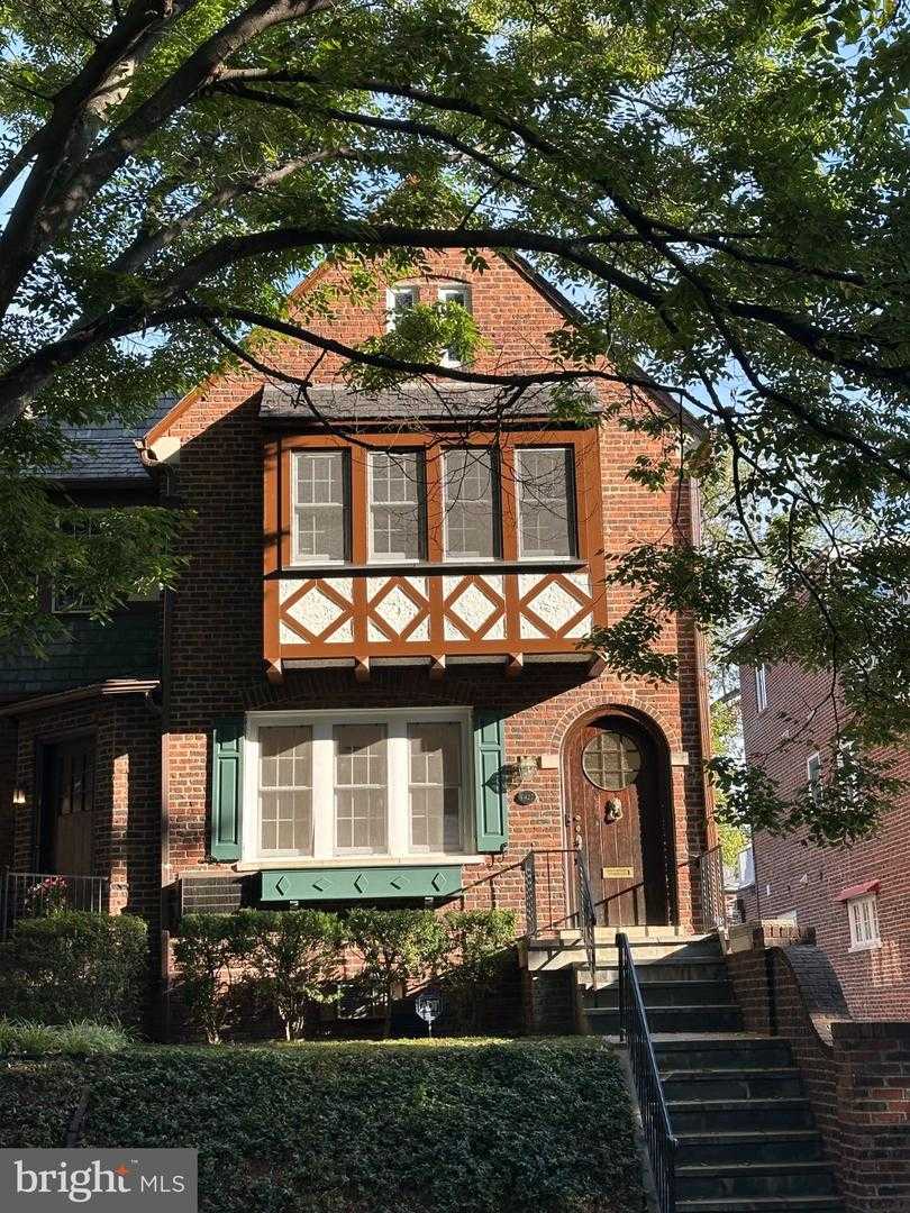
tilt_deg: +14.6
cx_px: 455
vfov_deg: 39.7
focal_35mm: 48
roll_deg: -0.2
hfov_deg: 30.3
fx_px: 1682
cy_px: 606
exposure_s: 1/734
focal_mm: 6.86
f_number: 1.78
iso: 64
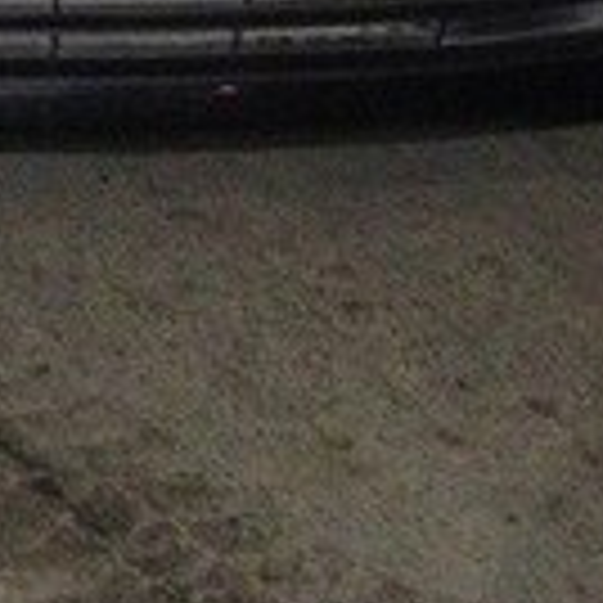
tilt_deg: -8.8
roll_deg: -0.7
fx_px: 2838
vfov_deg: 11.5
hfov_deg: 11.9
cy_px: -380
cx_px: -72
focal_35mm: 144
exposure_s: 1/16
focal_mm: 4.12
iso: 800
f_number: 2.4
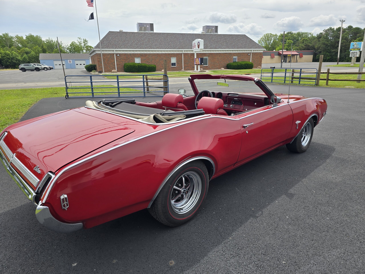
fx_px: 243
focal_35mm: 23
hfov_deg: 73.9
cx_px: 182
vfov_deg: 58.9
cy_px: 137
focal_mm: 6.3
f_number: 1.7
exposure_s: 1/705
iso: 12
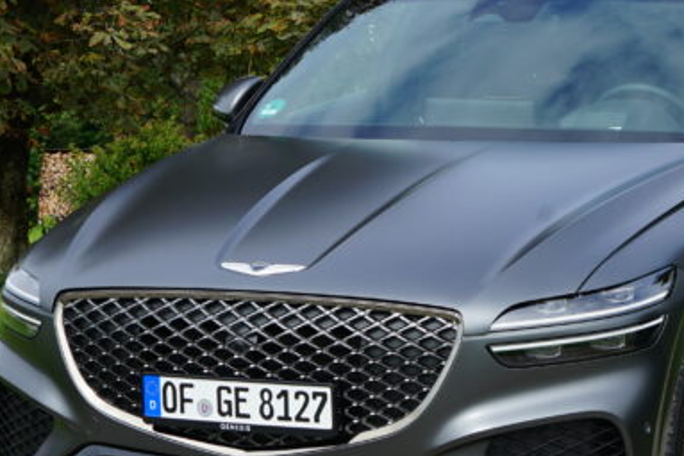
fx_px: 2184
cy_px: 110
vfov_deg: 11.9
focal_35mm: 115
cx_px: 479
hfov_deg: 17.7
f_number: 9
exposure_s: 1/100
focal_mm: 43
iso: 100
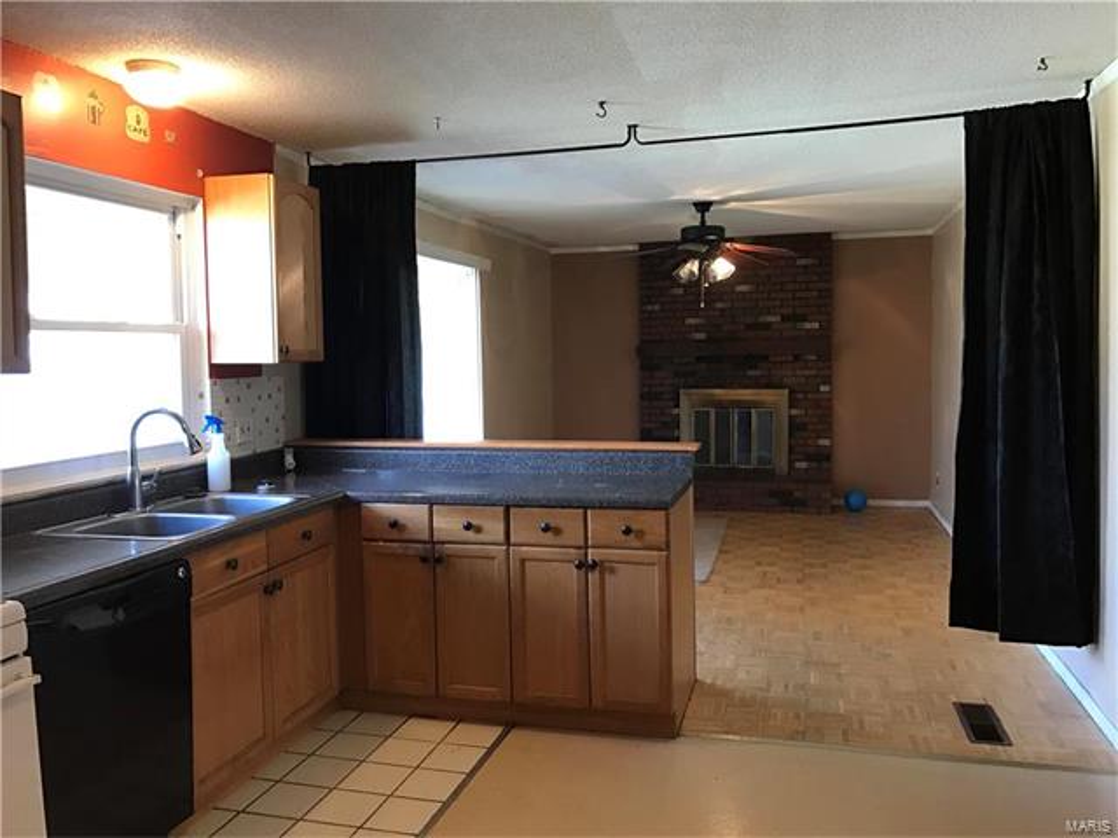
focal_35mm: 28
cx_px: 559
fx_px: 904
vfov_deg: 49.7
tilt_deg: -3.5
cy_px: 419
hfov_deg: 63.4
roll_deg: +1.4
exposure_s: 1/15
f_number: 1.8
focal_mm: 3.99
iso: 64
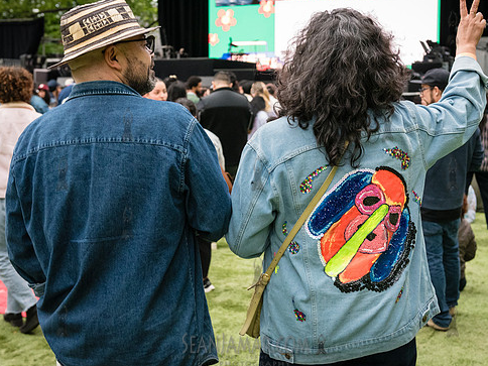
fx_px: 804
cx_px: 256
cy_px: 173
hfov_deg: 33.8
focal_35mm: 57
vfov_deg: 25.7
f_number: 4.5
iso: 4000
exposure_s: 1/1000
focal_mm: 45
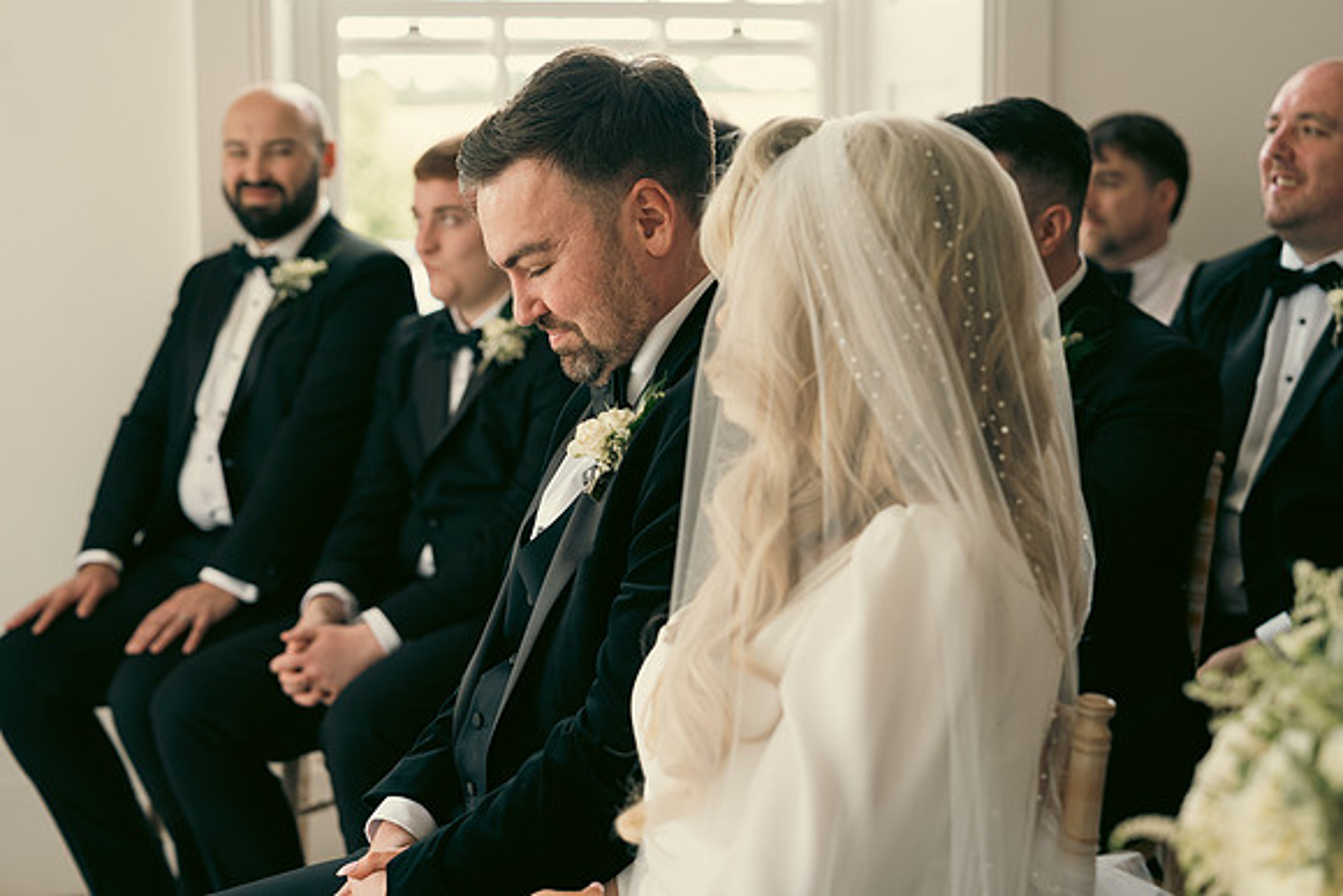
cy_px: 448
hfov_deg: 28.8
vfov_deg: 19.5
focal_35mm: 70
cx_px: 672
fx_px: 2612
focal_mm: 70
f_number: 3.5
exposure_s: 1/160
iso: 320
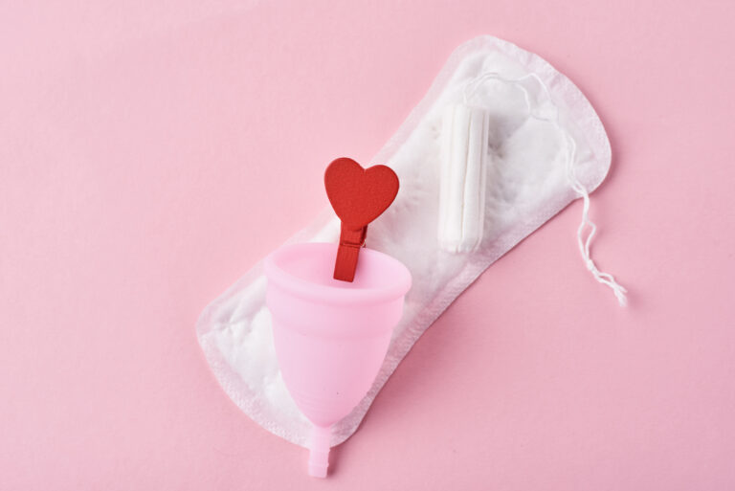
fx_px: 1021
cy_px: 246
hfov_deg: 39.6
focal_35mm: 50
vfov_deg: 27.0
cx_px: 368
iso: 100
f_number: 8
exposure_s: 1/160
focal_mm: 50
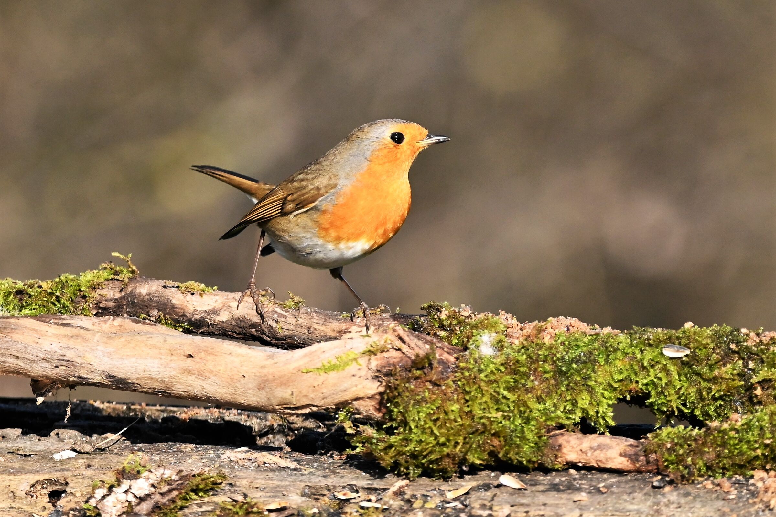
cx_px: 388
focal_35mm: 400
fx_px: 8618
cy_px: 258
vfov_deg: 3.4
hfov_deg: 5.2
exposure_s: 1/2500
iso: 720
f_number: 6
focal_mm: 400
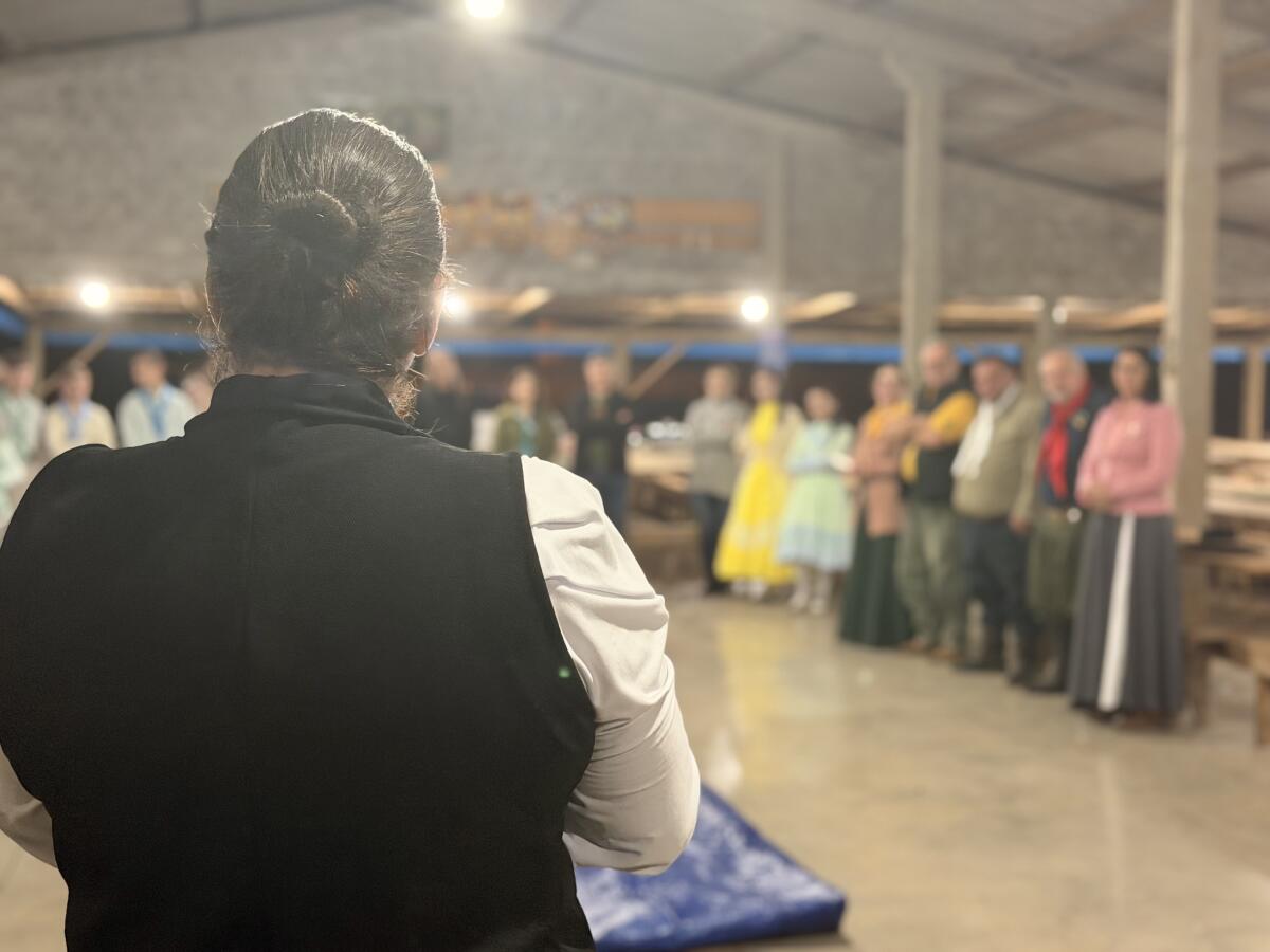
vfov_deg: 30.3
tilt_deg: -3.1
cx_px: 635
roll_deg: -0.4
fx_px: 1761
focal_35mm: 48
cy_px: 476
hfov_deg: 39.7
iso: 320
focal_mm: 6.76
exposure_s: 1/40
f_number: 1.78
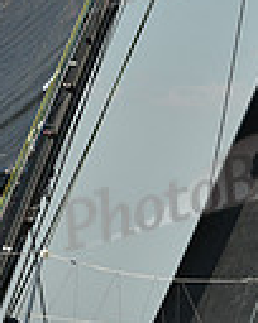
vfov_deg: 1.9
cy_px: 352
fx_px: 9759
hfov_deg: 1.5
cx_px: -68
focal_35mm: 1020
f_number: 8
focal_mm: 240
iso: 250
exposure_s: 1/1000
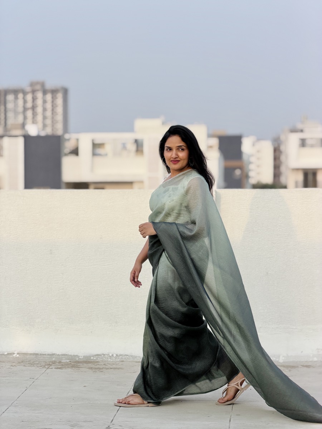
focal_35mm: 100
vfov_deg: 19.6
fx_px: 1240
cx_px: 161
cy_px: 214
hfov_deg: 14.8
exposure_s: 1/522
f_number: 2.8
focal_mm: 16.89
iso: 50
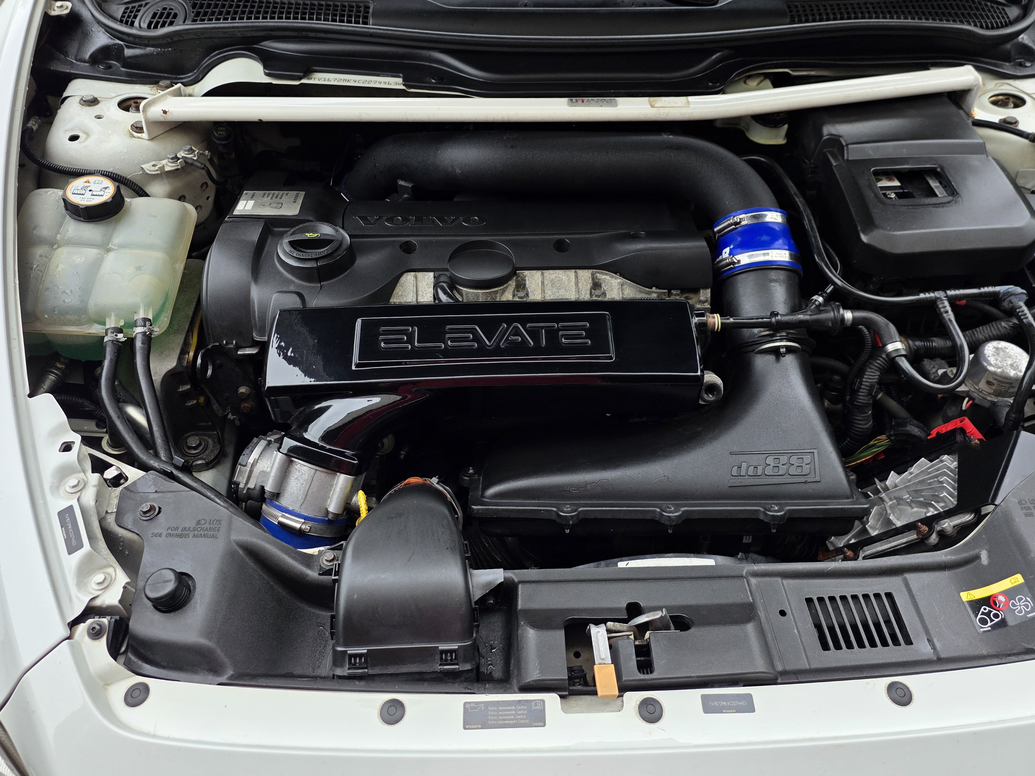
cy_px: 325
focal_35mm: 28
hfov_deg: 63.4
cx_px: 547
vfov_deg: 49.5
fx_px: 837
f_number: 1.7
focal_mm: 6.25
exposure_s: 1/359
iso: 25
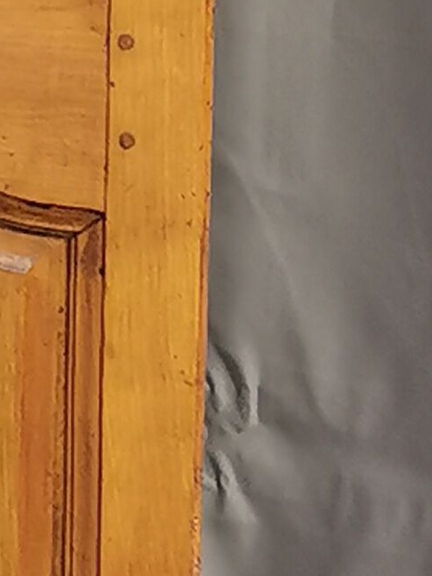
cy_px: -293
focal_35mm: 259
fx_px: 4310
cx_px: -779
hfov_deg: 5.4
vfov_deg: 7.5
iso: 125
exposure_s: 1/100
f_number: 1.8
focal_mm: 5.58
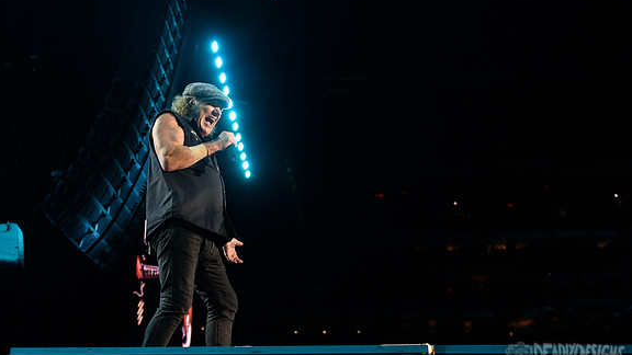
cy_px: 169
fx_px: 670
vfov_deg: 29.7
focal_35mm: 40
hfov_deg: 50.3
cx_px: 267
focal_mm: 26
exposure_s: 1/500
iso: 2500
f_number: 4
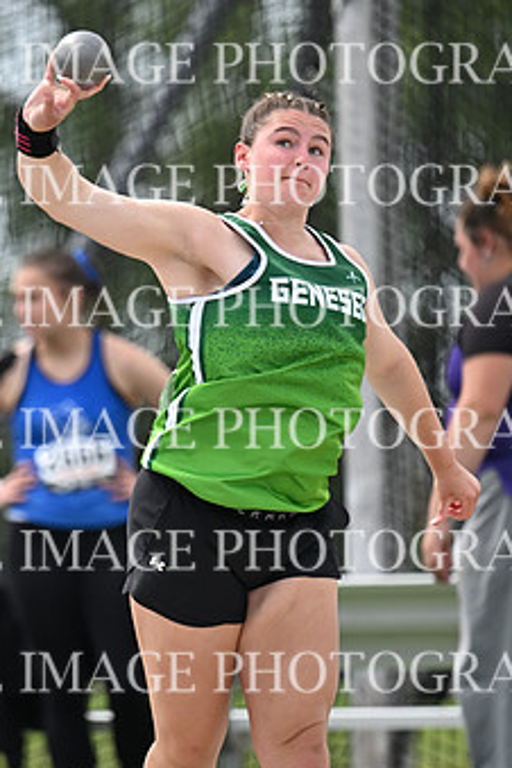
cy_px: 489
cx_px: 198
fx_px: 14591
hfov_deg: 2.0
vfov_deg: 3.0
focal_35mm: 684
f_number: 4.5
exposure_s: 1/2500
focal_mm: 400
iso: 500
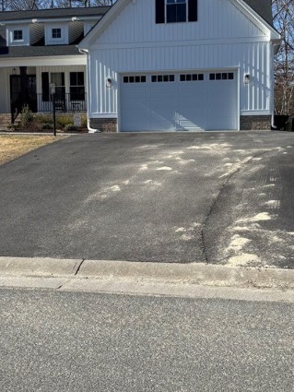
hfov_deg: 30.9
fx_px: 532
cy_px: 139
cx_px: 148
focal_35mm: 47
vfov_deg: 40.1
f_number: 1.6
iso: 50
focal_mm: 5.96
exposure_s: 1/2778
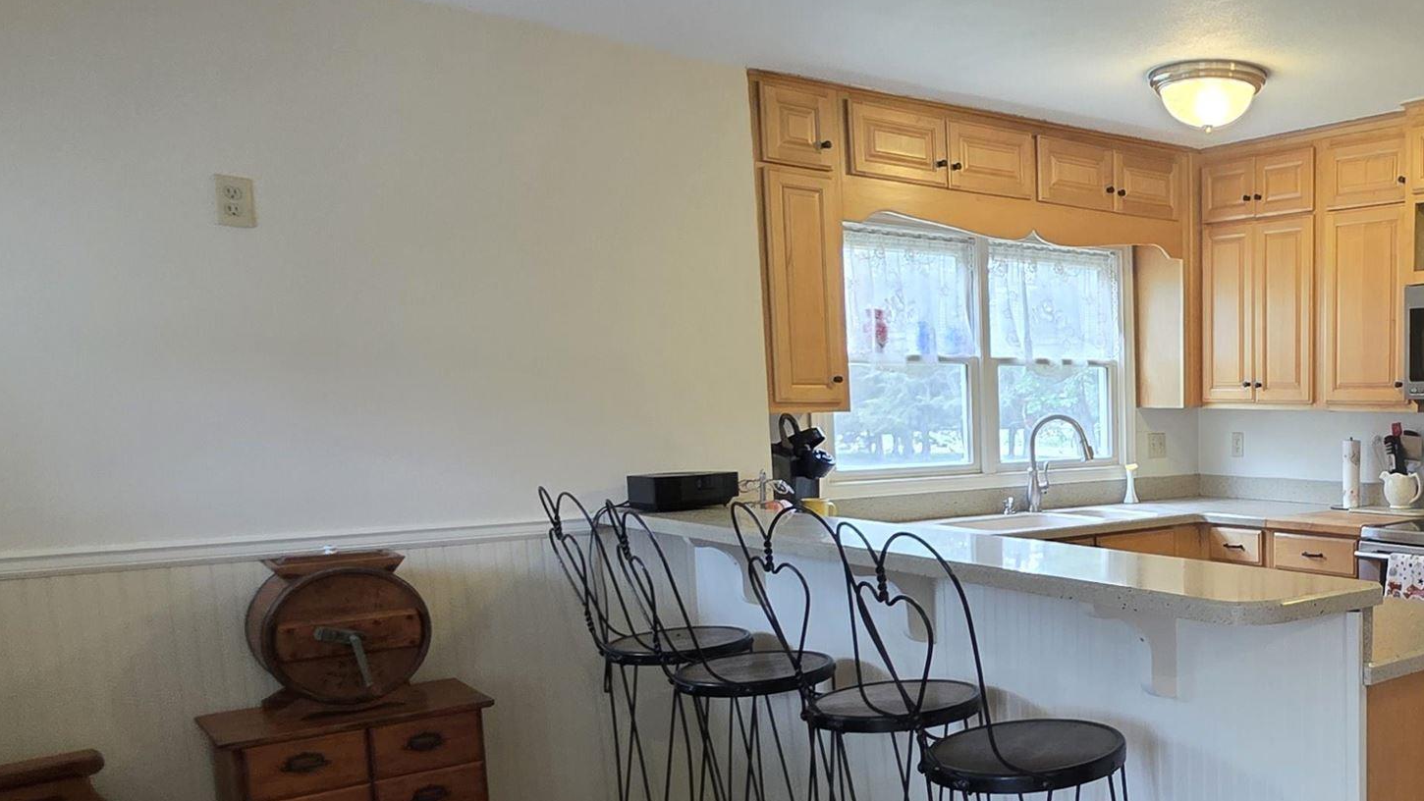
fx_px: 1133
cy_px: 588
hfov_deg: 57.3
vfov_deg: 38.1
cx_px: 1221
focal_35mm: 30
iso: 400
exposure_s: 1/60
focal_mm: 2.2
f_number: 1.9
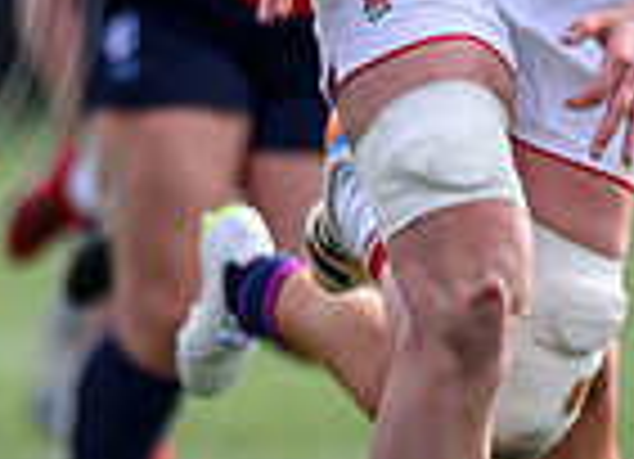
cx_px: -541
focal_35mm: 2697
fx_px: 48773
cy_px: -106
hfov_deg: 0.7
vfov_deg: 0.5
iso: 500
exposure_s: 1/2500
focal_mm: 560
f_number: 4
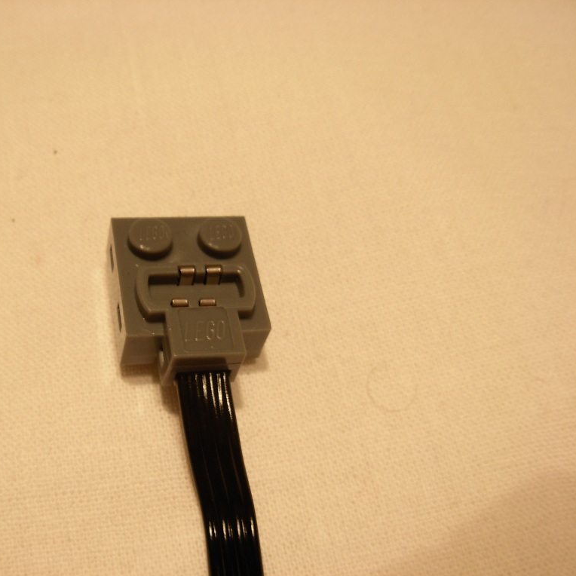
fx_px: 847
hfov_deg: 37.2
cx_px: 197
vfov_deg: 37.6
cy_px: 288
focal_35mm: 45
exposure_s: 1/6.5
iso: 79
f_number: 2.9
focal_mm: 6.3
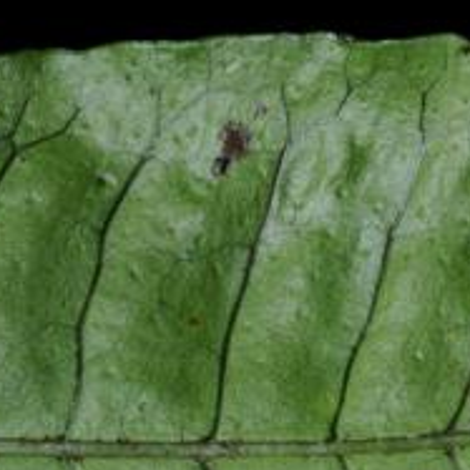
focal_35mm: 245
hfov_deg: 7.1
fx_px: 3764
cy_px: 441
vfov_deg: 7.1
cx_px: 116
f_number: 22
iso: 200
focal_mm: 60
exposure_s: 1/60
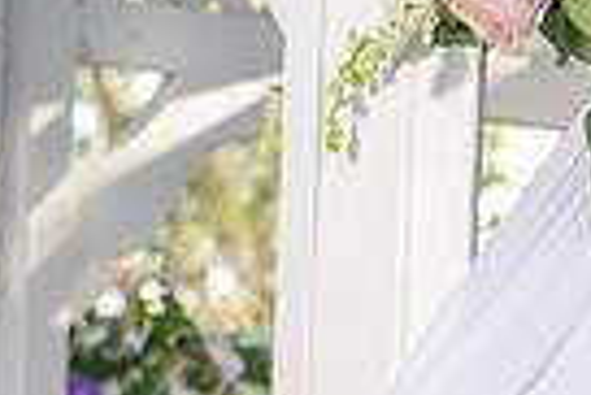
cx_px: 1245
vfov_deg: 4.9
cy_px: 714
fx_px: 4536
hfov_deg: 7.1
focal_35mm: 276
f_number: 4.5
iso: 250
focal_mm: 56
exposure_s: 1/200
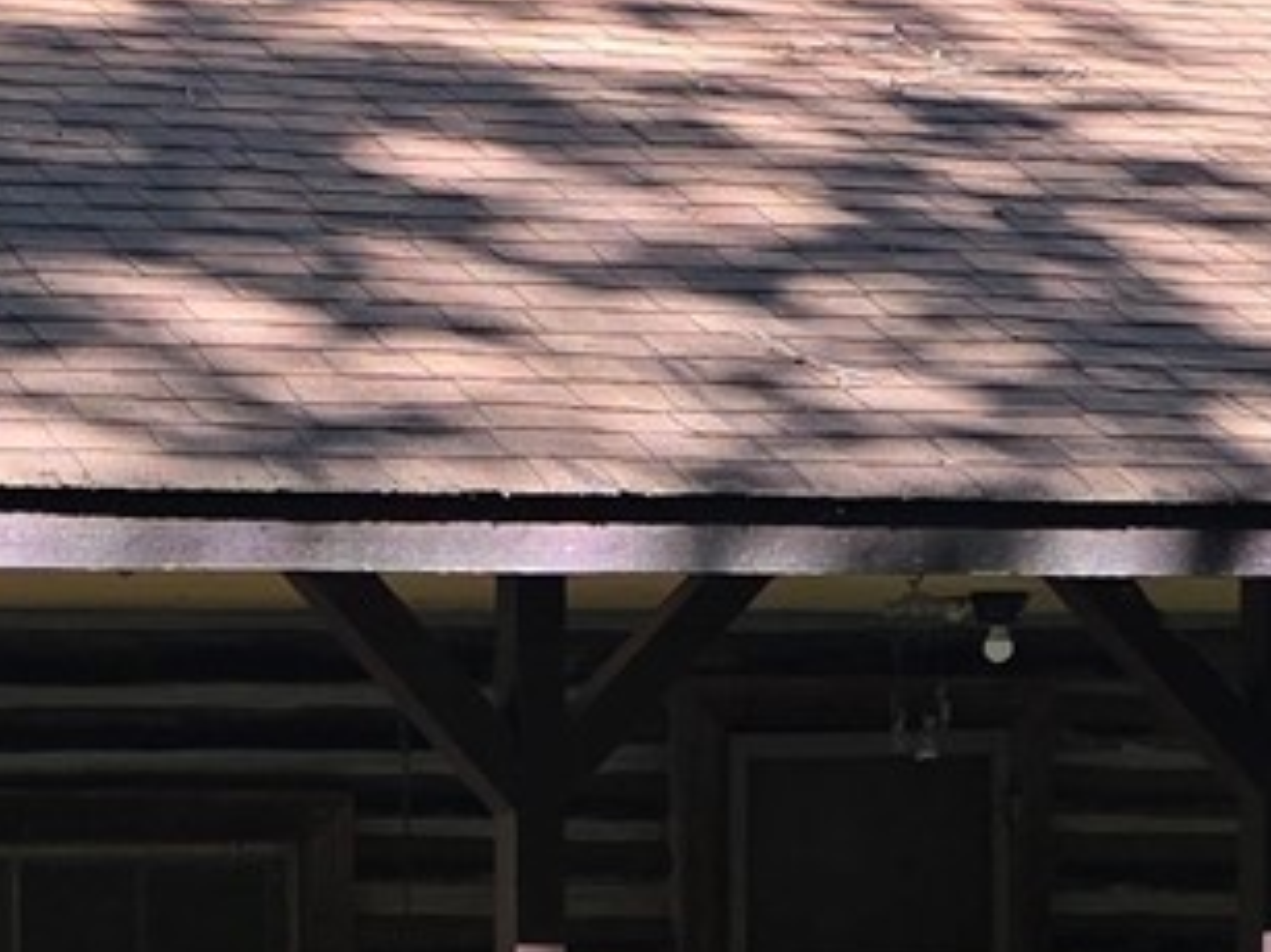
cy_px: 1138
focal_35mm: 144
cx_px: 294
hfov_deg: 13.7
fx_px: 5285
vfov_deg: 10.1
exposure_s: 1/1354
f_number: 1.7
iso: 80
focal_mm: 6.3
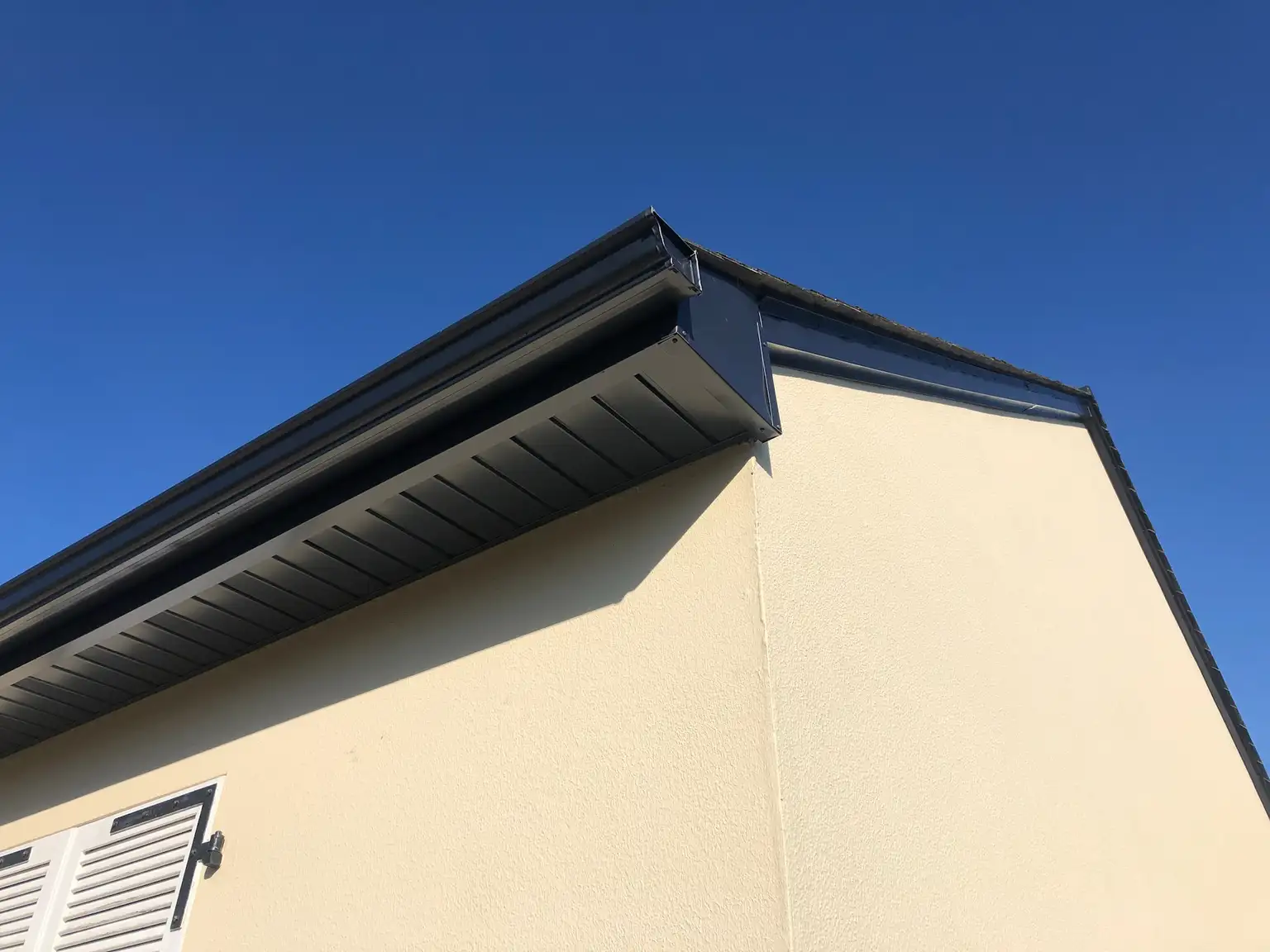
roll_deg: -0.9
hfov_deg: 63.4
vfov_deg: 49.7
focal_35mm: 28
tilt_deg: +39.7
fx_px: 1027
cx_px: 635
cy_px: 476
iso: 20
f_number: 1.8
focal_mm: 3.99
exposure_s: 1/3205
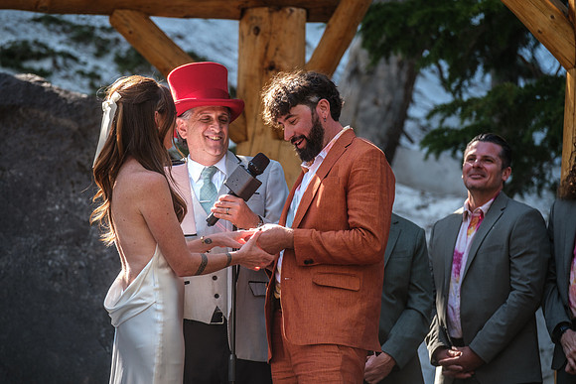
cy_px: 192
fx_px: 3361
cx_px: 288
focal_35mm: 210
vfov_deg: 6.5
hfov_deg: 9.8
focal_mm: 140
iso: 400
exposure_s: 1/160
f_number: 4
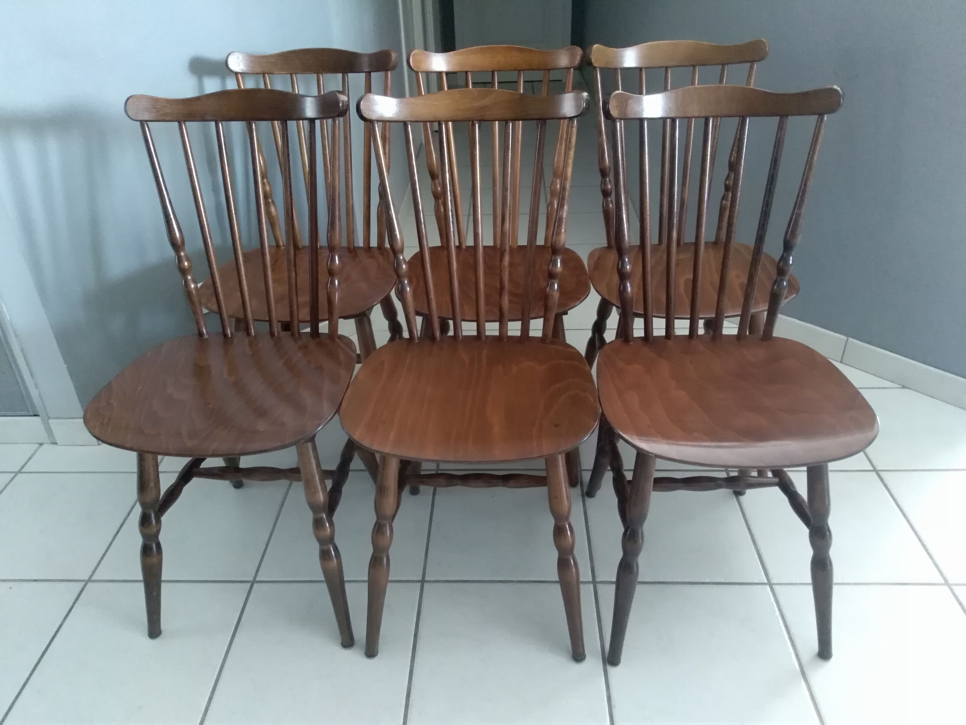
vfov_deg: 53.1
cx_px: 483
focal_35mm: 26
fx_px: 726
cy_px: 362
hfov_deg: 67.3
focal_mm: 3.54
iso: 868
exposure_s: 1/30
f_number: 2
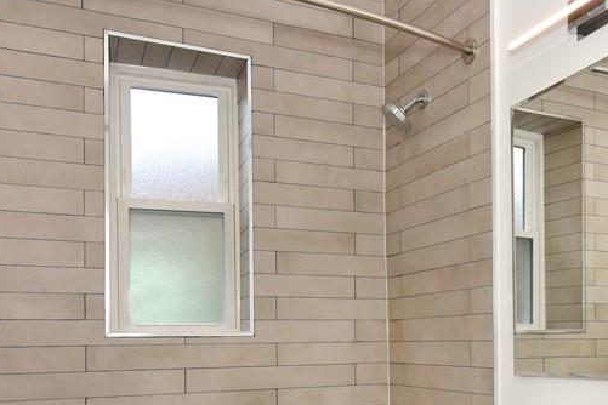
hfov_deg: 47.8
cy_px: 330
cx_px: 453
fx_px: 659
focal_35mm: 39
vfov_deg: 33.1
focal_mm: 12
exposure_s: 1/100
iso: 800
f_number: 11
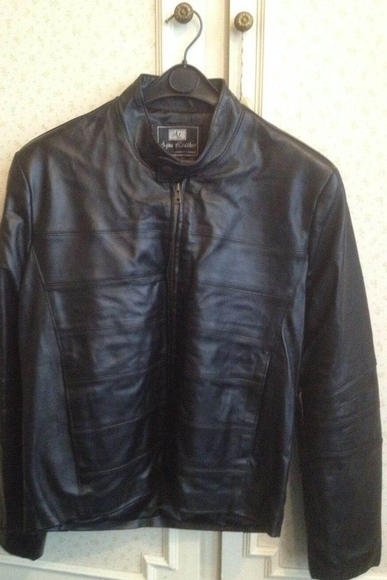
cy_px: 292
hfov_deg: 35.9
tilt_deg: -12.9
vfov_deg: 51.9
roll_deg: +0.6
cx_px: 175
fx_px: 597
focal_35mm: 37
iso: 800
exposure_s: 1/15
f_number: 2.4
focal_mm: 4.28
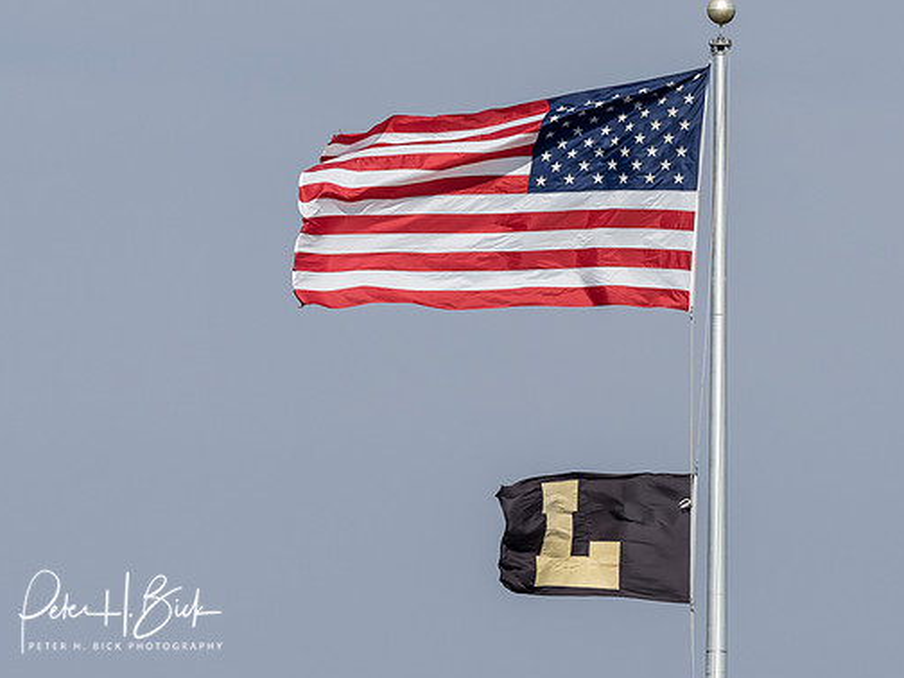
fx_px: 22537
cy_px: 231
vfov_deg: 1.7
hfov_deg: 2.3
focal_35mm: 863
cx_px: 603
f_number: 6.3
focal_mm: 300
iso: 400
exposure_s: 1/2000
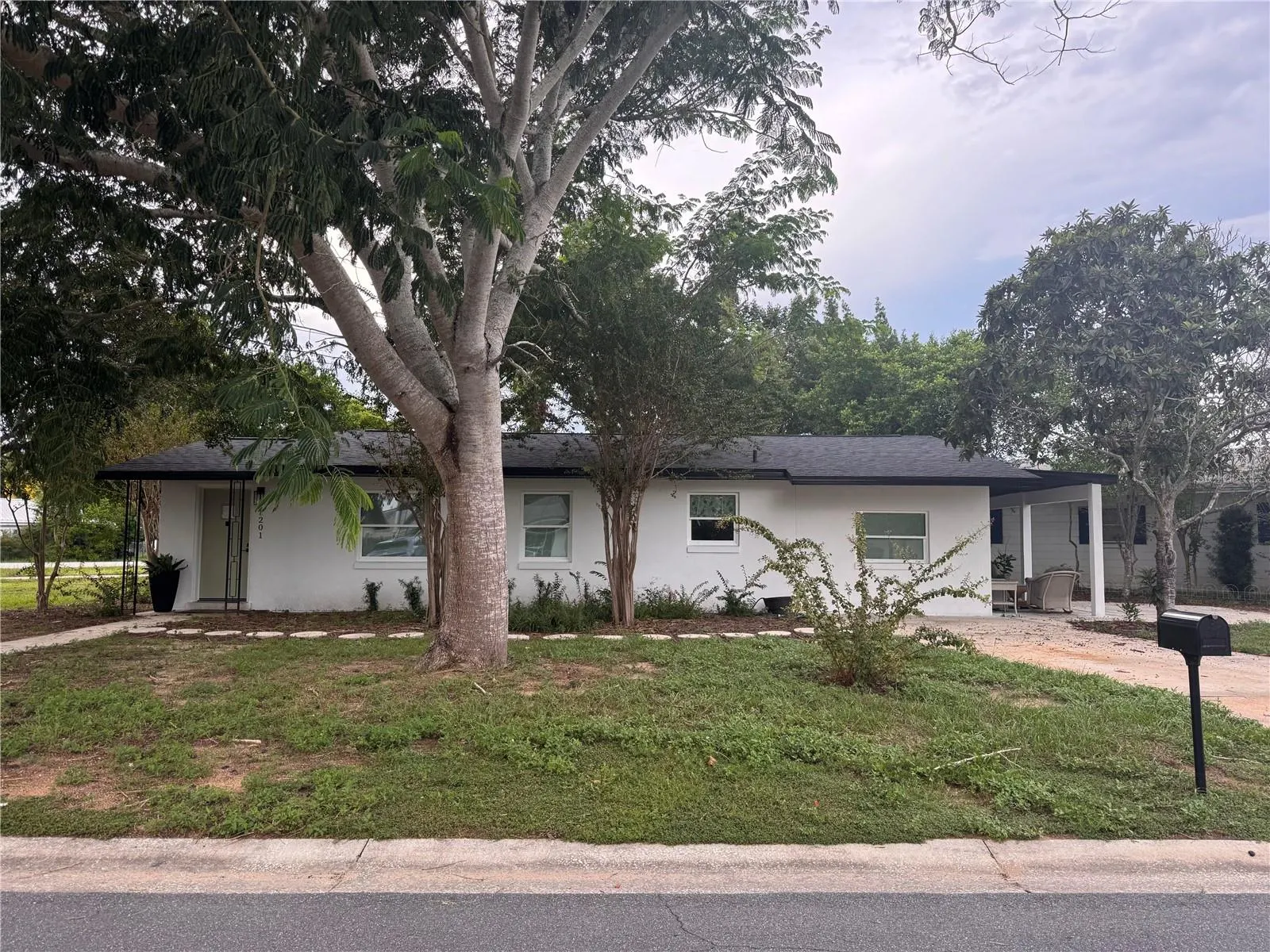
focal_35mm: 24
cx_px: 635
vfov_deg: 56.8
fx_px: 881
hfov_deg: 71.6
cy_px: 476
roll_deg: -0.8
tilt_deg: +4.6
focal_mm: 6.76
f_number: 1.78
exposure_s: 1/164
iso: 80
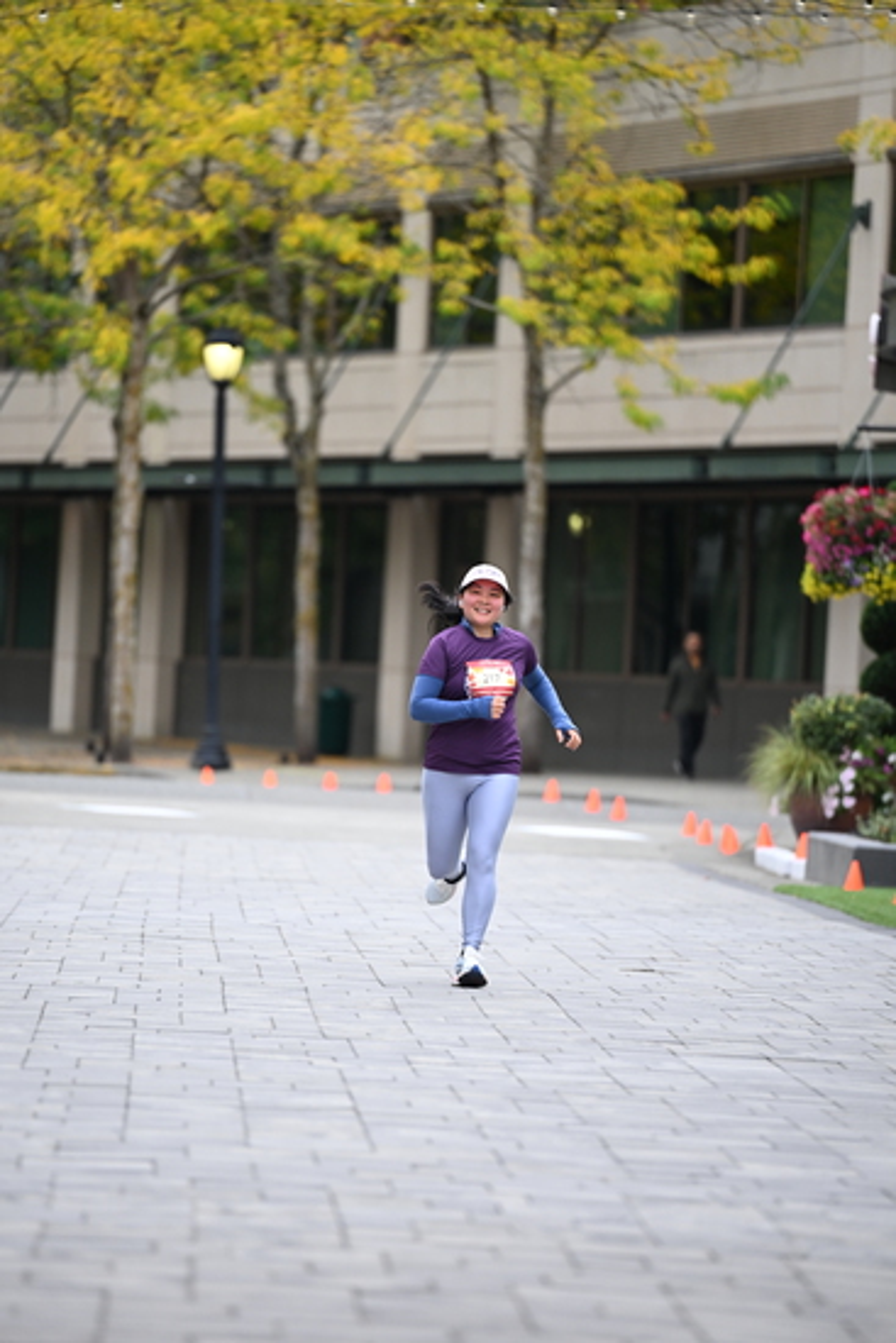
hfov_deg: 6.9
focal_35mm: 200
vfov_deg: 10.3
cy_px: 672
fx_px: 7461
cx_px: 448
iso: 640
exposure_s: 1/2000
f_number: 2.8
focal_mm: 200
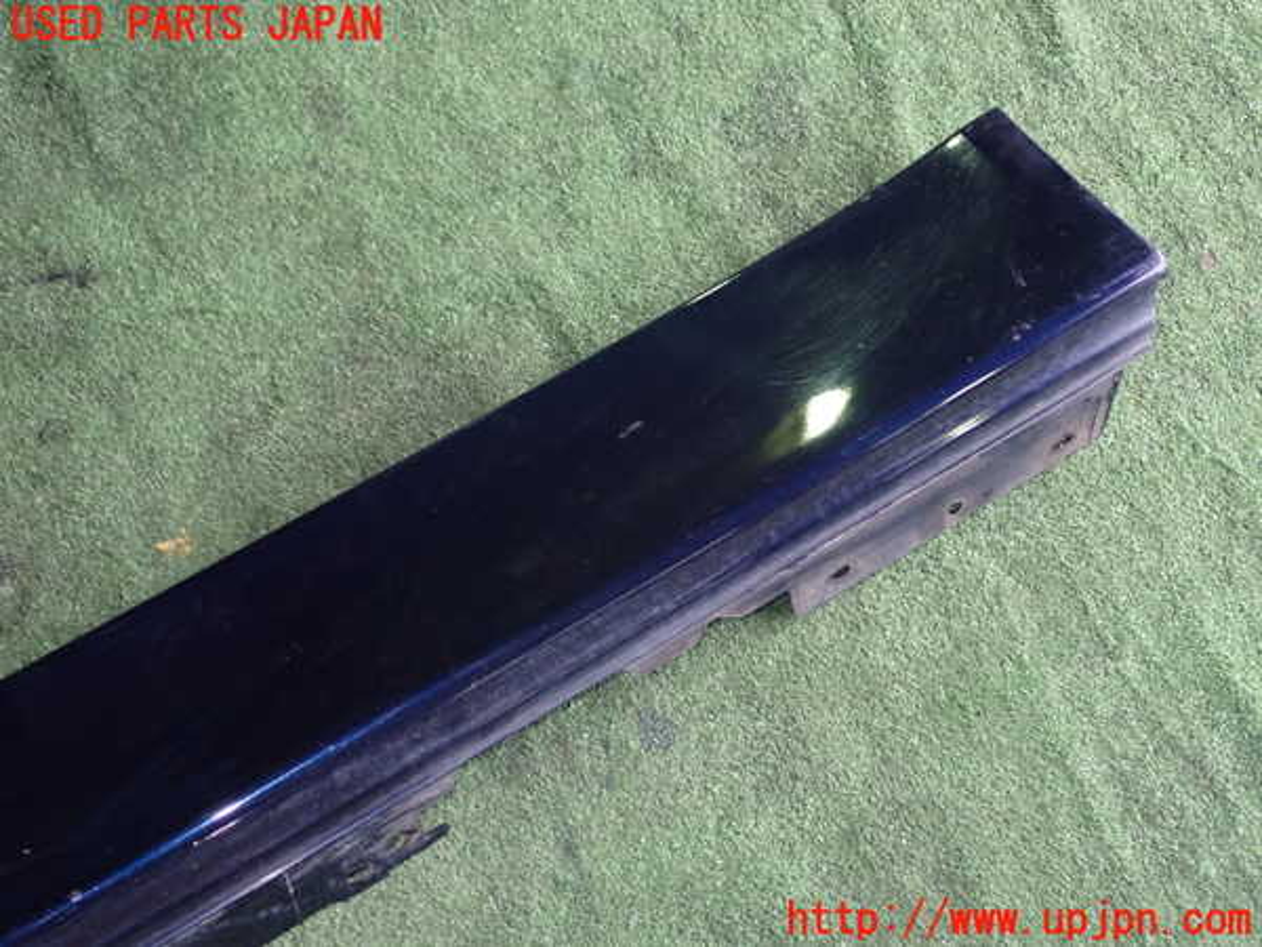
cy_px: 474
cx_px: 631
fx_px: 1495
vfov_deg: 35.1
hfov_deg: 45.8
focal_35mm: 41
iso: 250
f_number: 2.8
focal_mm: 7.31
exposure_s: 1/40
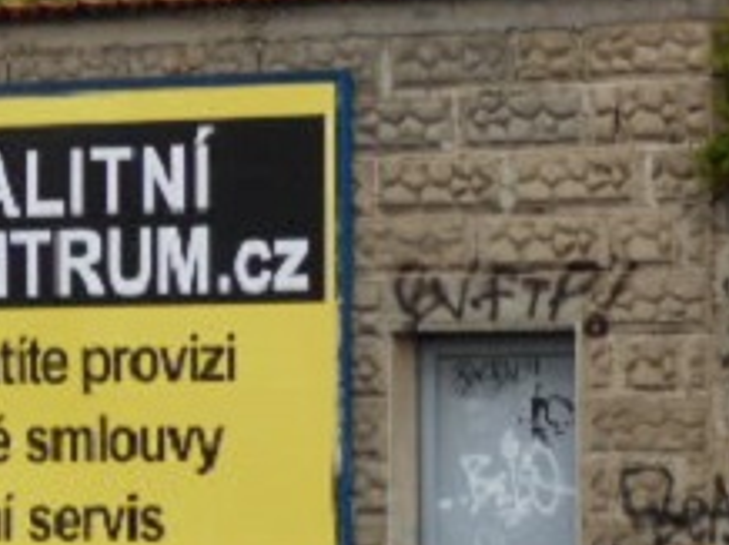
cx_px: -197
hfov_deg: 5.4
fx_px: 7636
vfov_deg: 4.1
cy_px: 717
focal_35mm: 363
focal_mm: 20.1
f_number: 6
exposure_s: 1/125
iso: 80
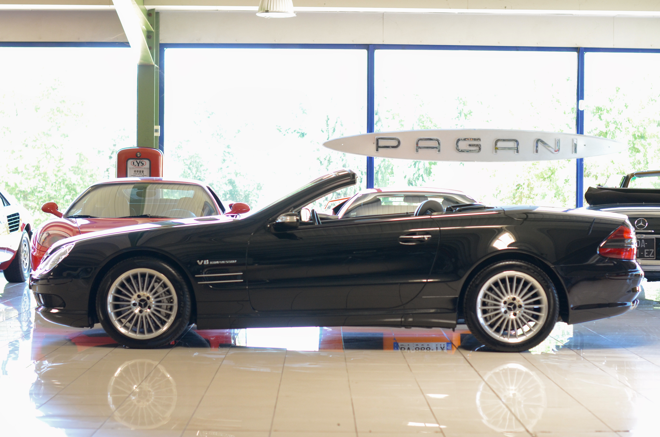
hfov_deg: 25.4
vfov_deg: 17.0
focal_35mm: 80
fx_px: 1464
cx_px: 339
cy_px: 230
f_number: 2.8
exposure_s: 1/200
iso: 800
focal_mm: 50
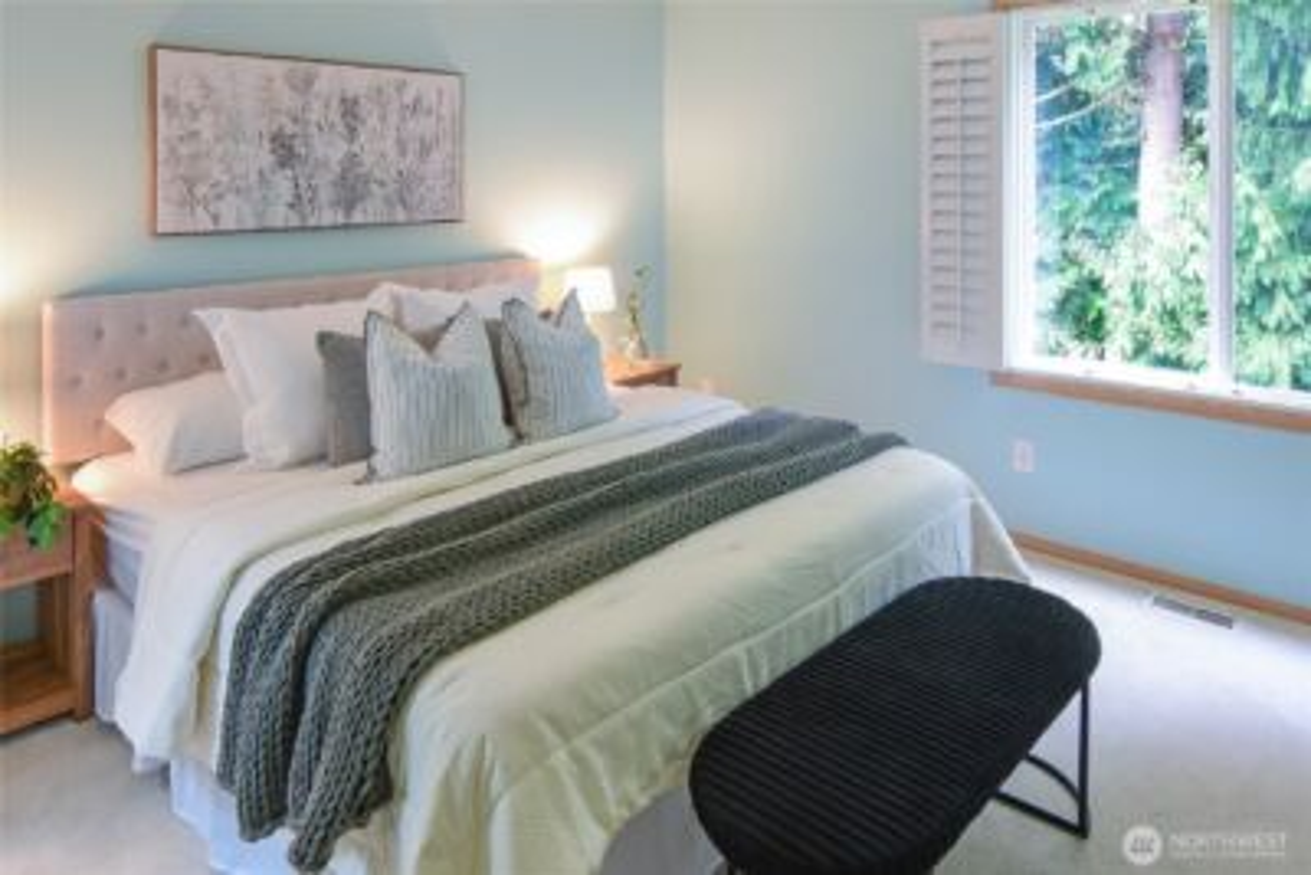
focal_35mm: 22
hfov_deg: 77.3
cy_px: 438
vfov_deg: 56.2
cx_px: 656
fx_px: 820
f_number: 13
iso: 125
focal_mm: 15
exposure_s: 2
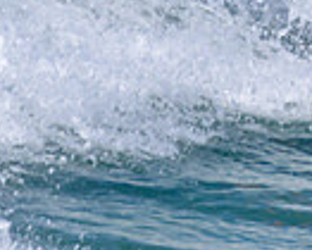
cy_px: -187
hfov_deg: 0.7
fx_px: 27030
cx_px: 627
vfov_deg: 0.5
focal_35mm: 2925
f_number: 11
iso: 1000
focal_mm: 600
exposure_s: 1/2500
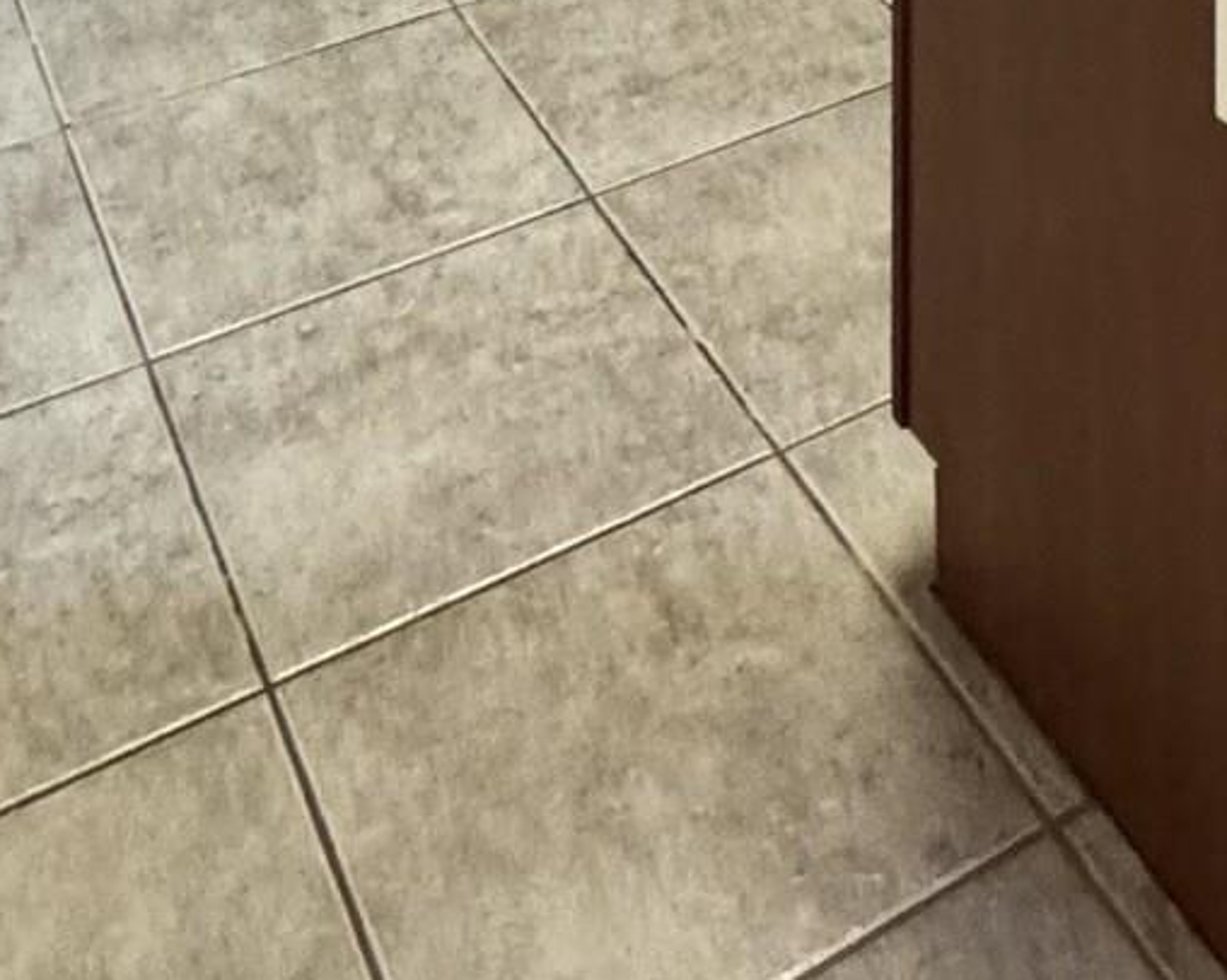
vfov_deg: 16.2
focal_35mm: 62
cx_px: 1094
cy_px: -1173
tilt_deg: -0.1
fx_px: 2251
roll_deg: +0.5
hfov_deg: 29.3
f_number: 2.2
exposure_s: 1/60
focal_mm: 2.22
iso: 1000
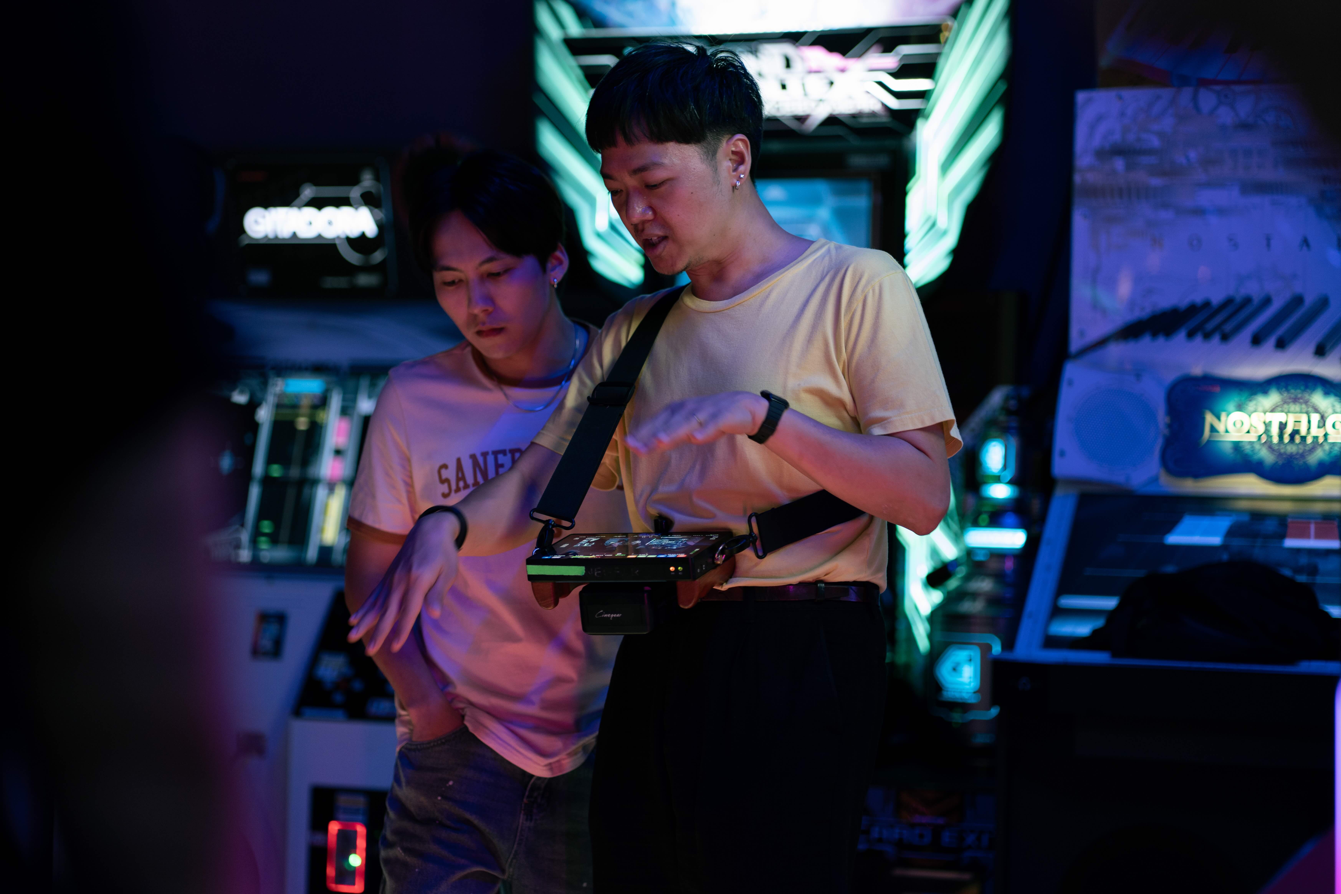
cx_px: 670
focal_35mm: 85
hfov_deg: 23.9
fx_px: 3166
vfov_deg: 16.1
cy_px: 447
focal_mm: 85
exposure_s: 1/160
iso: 640
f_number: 2
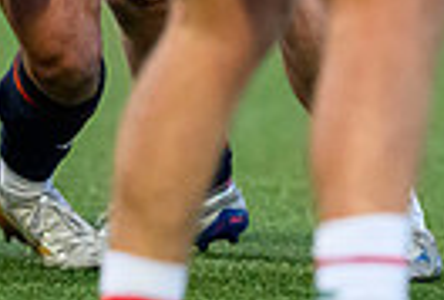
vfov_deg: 0.7
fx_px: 26175
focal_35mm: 2115
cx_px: -222
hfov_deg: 1.0
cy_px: -143
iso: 10000
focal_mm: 400
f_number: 4
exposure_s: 1/1000
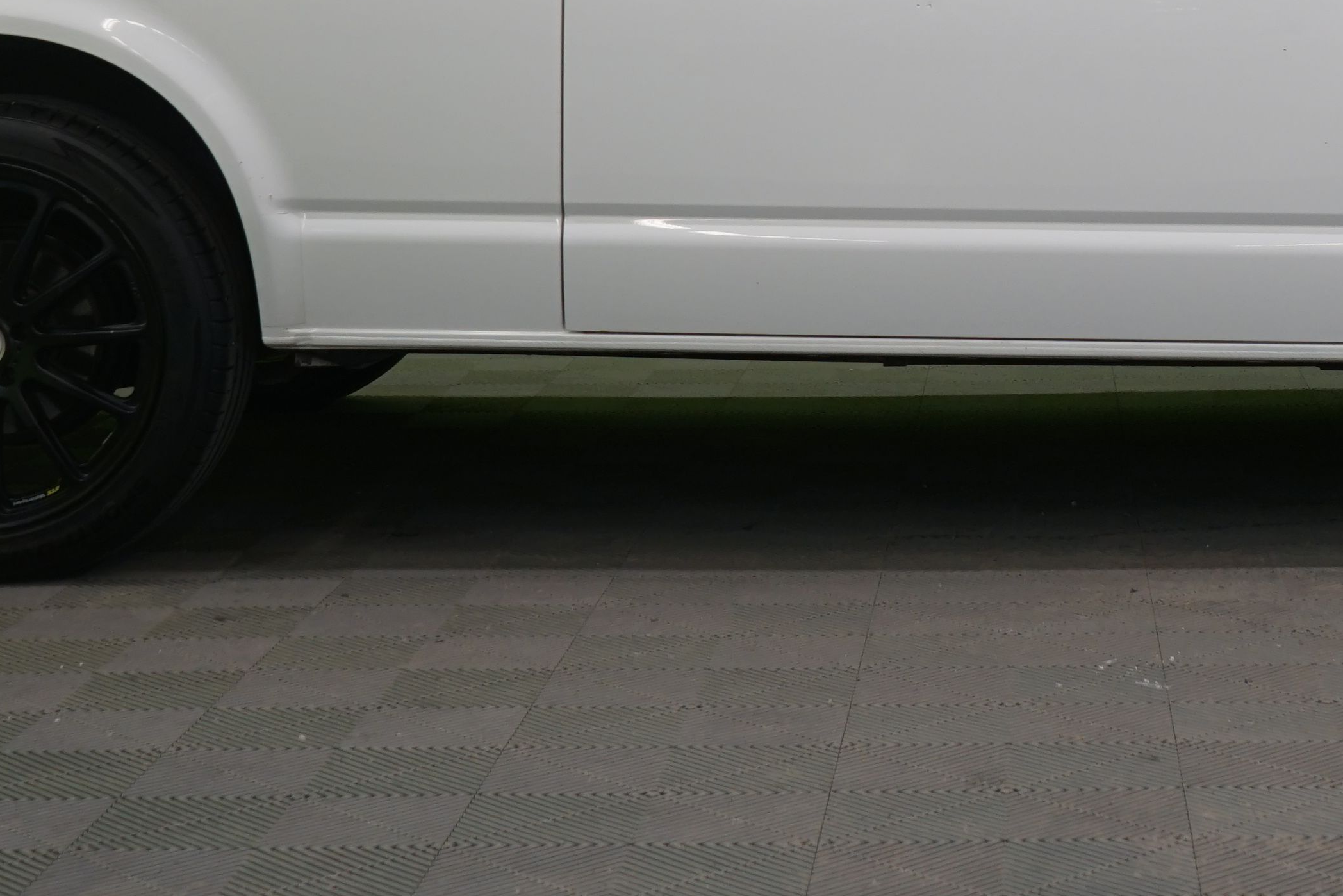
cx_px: 1110
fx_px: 3097
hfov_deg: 24.0
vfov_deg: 16.1
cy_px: -47
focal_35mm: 83
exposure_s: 1/30
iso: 400
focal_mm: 29
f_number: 5.6
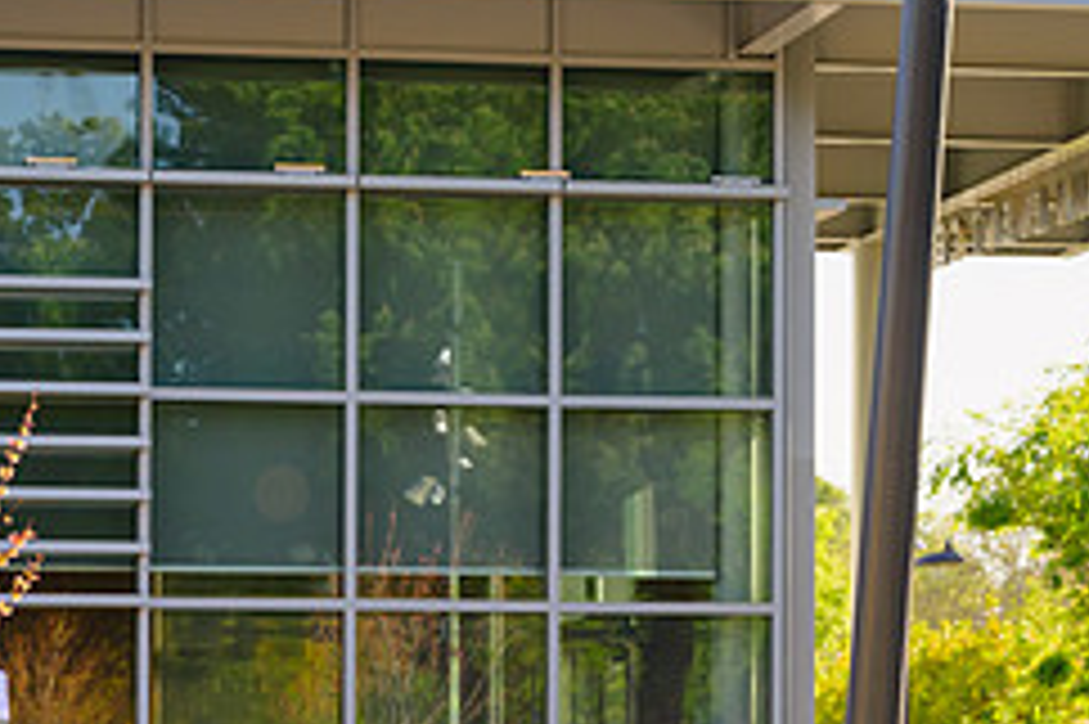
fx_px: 5078
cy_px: 771
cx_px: 392
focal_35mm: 168
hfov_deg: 12.2
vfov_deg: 8.1
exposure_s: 1/2000
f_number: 3.2
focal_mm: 70
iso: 400
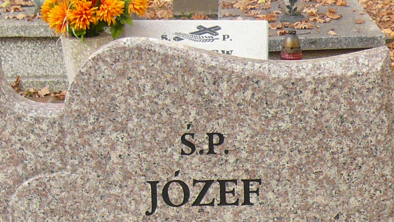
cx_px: 218
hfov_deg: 21.6
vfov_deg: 12.0
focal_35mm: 99
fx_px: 1035
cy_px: 261
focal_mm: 4.9
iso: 100
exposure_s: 1/125
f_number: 2.9
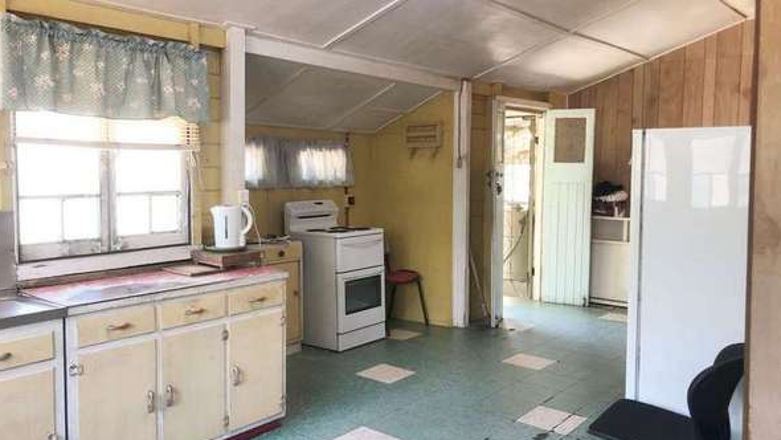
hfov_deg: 62.6
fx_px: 642
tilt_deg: -5.5
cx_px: 392
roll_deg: -0.2
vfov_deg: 37.8
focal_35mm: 31
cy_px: 213
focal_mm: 3.99
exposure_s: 1/25
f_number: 1.8
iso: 32
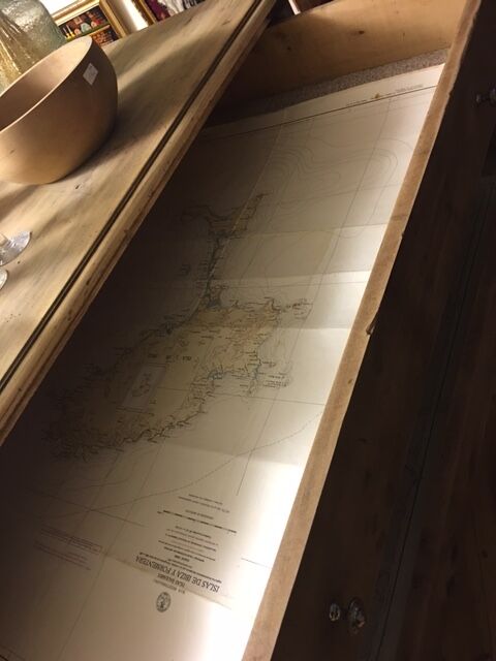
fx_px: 554
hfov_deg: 48.2
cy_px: 330
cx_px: 248
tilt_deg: -40.3
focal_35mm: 29
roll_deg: +40.2
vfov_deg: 61.7
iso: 80
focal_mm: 4.15
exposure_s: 1/10
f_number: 2.2
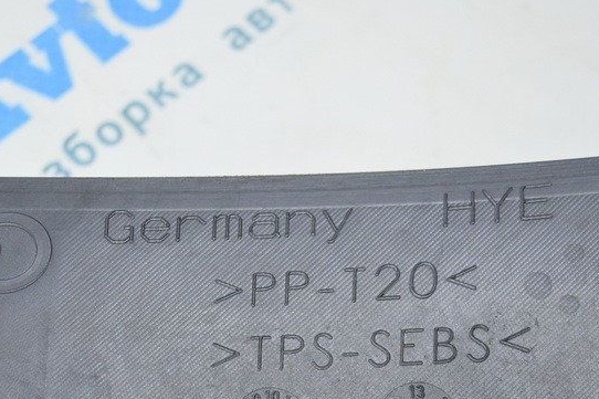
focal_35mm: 85
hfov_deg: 23.7
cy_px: 328
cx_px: 162
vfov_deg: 15.9
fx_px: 1414
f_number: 4.2
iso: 400
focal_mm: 30
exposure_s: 1/40
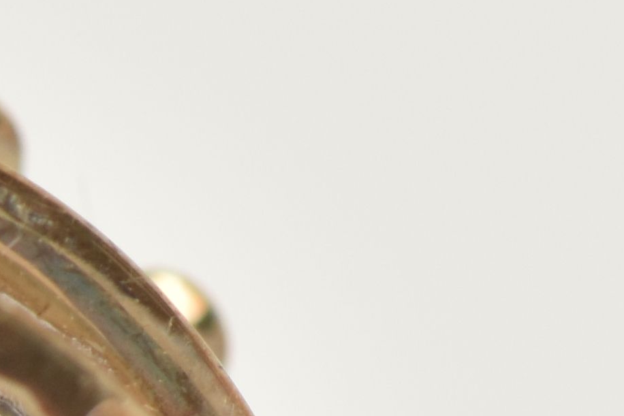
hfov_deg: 2.0
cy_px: 967
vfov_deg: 1.3
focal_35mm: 1031
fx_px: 17877
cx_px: -415
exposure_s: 1/100
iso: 400
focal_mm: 105
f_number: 9
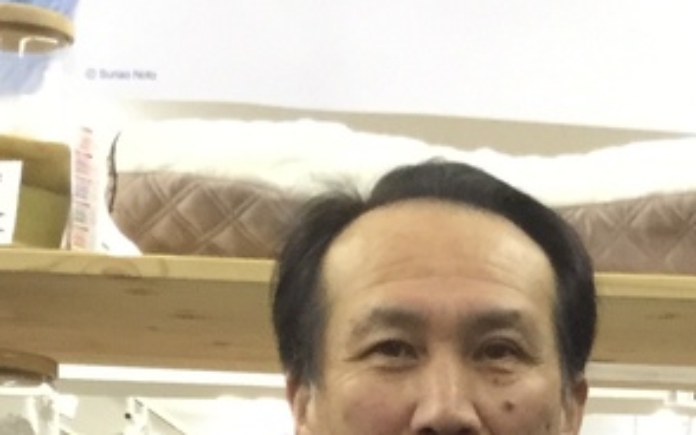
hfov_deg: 14.5
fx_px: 2713
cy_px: 957
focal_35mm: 143
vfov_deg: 8.5
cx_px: 599
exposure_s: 1/33
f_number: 2.4
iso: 64
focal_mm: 3.3
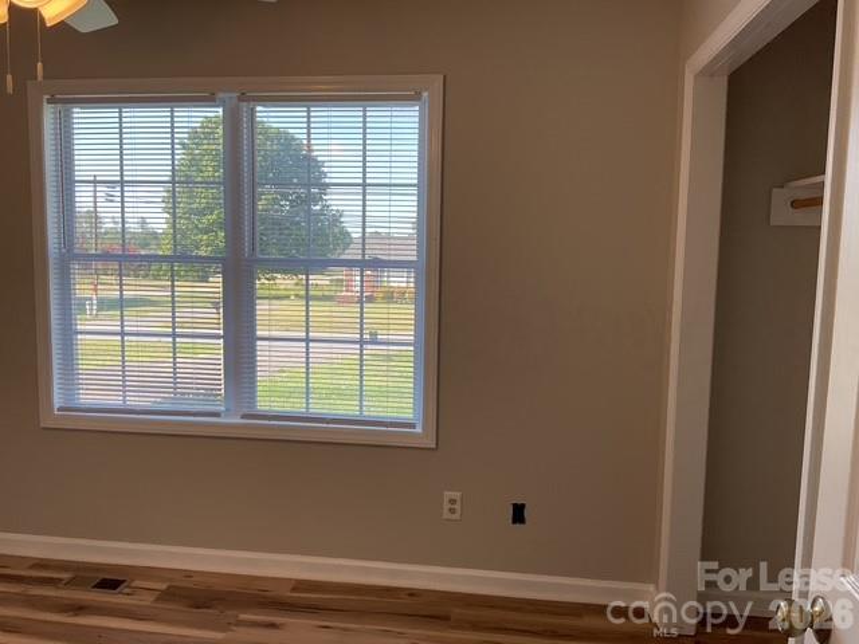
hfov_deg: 61.7
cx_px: 430
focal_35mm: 29
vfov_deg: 48.2
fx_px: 720
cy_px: 322
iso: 16
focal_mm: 3
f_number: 1.8
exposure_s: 1/123
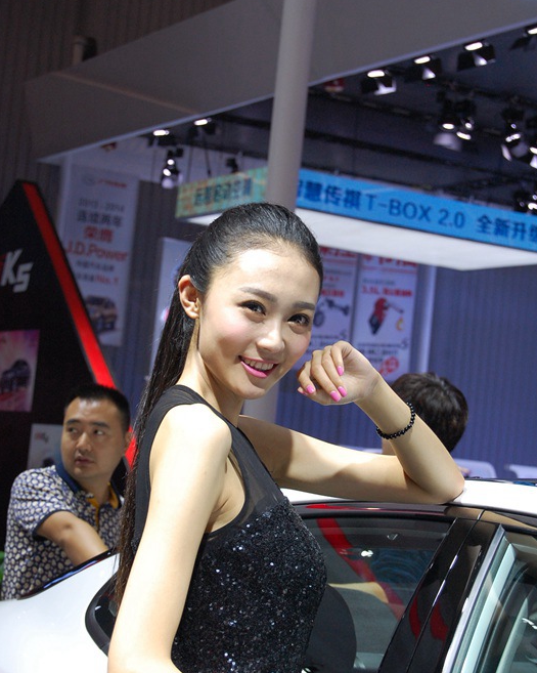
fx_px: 1769
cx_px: 267
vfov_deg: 21.5
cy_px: 346
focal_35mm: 89
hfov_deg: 17.3
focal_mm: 52
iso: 800
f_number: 7.1
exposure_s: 1/160
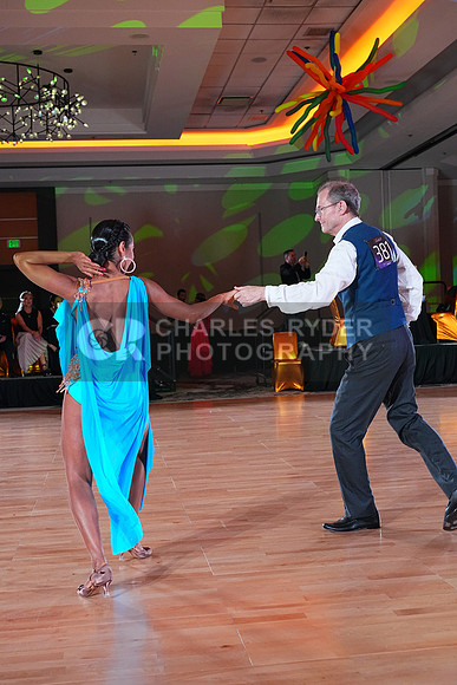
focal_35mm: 43
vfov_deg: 45.4
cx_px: 228
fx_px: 818
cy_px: 342
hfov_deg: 31.2
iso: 5000
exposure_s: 1/400
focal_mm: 43
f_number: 5
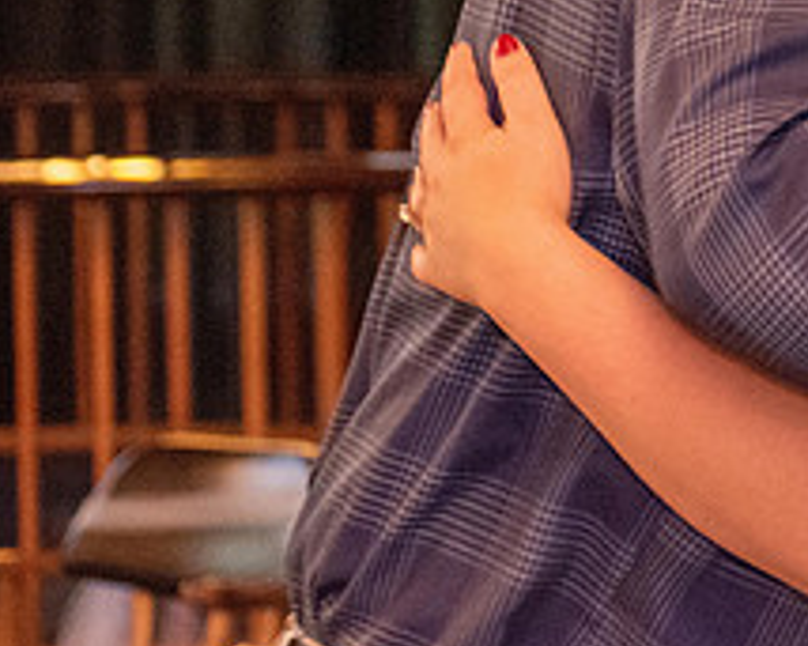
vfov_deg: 5.0
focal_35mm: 311
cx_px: 1049
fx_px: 7434
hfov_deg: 6.2
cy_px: -113
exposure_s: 1/60
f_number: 4.5
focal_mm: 70
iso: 5000
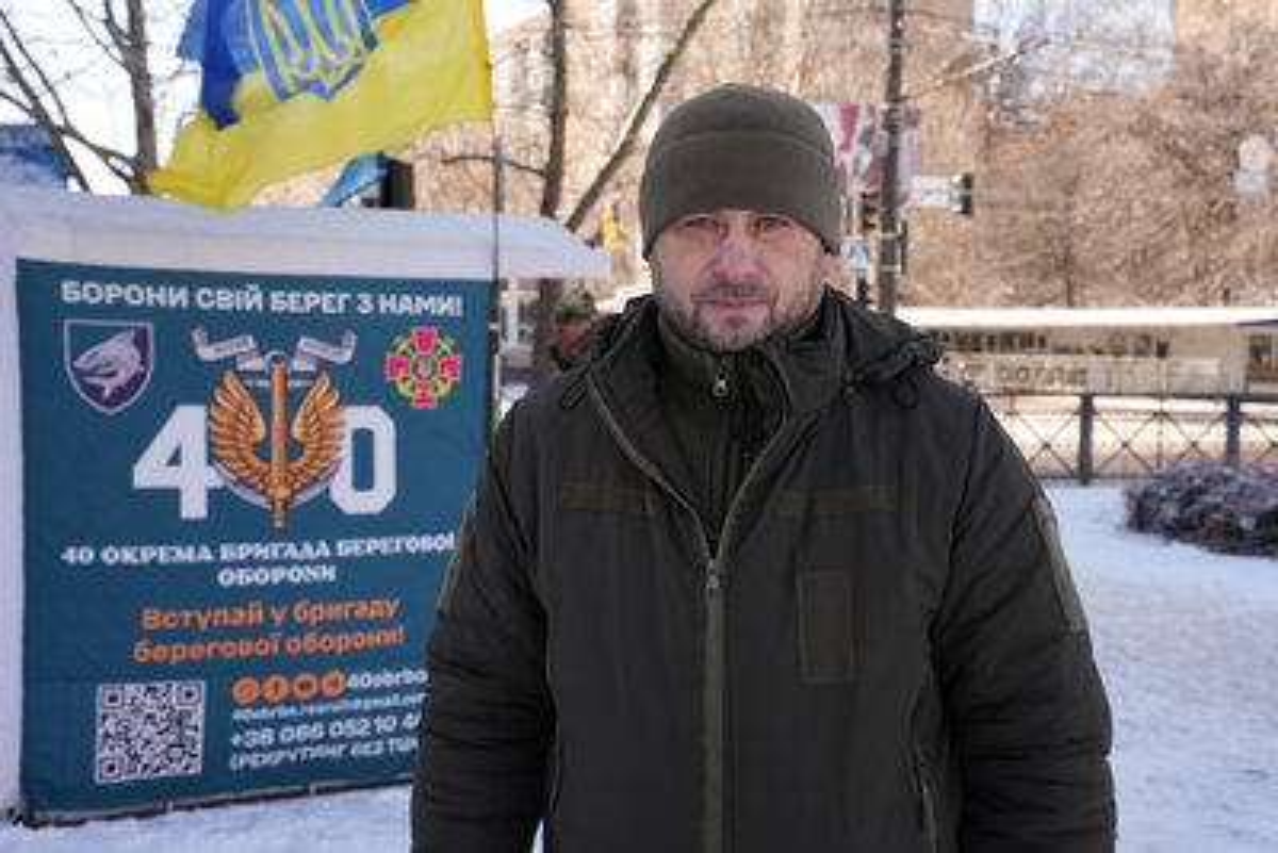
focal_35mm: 46
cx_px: 639
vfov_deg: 29.3
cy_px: 426
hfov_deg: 42.7
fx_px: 1634
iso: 80
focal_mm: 46
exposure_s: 1/100
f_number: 7.1
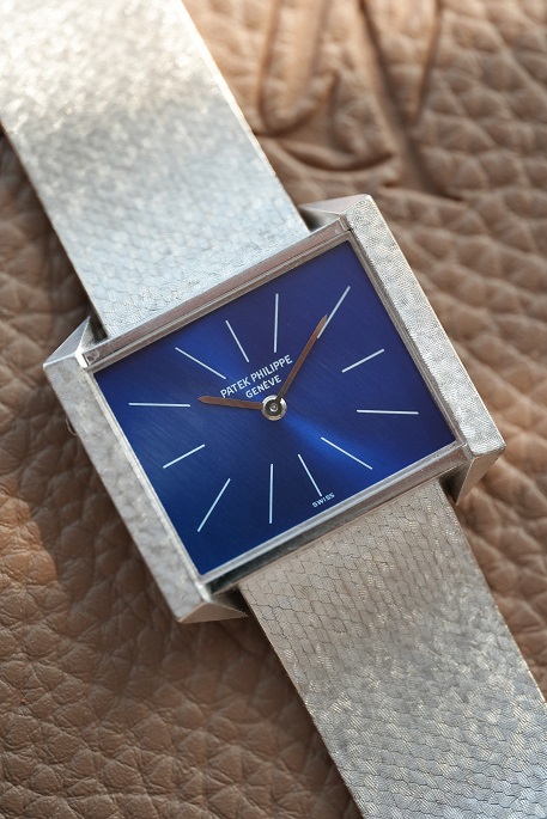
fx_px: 2392
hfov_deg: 13.0
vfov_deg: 19.5
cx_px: 274
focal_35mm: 105
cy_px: 410
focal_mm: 105
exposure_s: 1/250
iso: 1600
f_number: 2.8
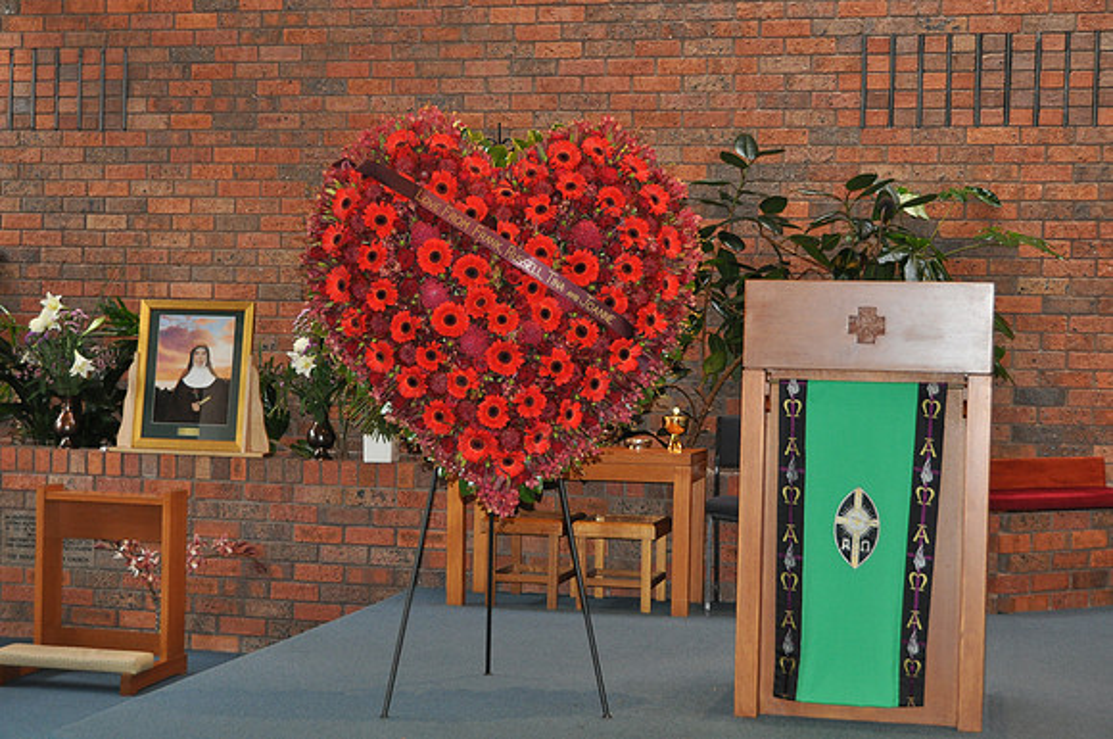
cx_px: 556
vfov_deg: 25.0
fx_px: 1667
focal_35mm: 54
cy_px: 370
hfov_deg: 36.9
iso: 800
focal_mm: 36
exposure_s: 1/60
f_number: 4.2
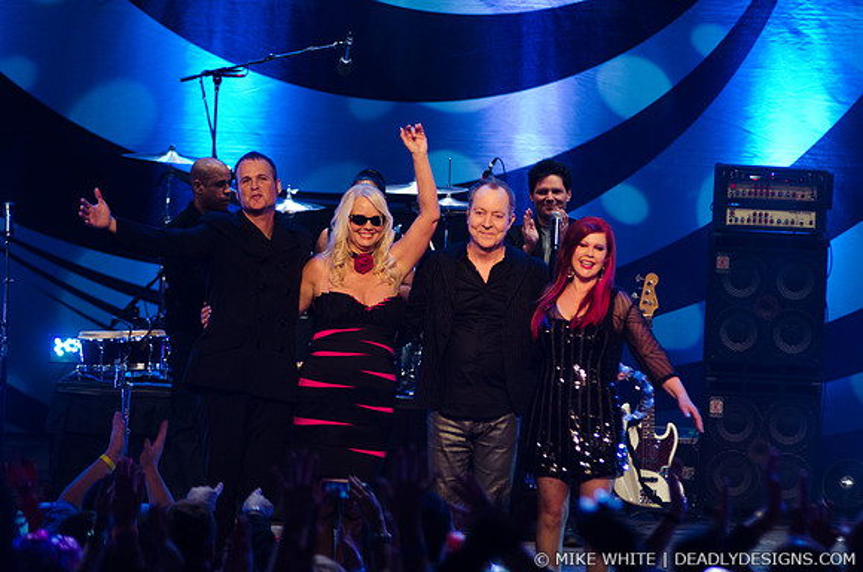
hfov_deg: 8.6
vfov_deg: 5.7
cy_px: 286
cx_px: 432
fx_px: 5741
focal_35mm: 240
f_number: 2.8
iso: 1600
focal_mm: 160
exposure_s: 1/640
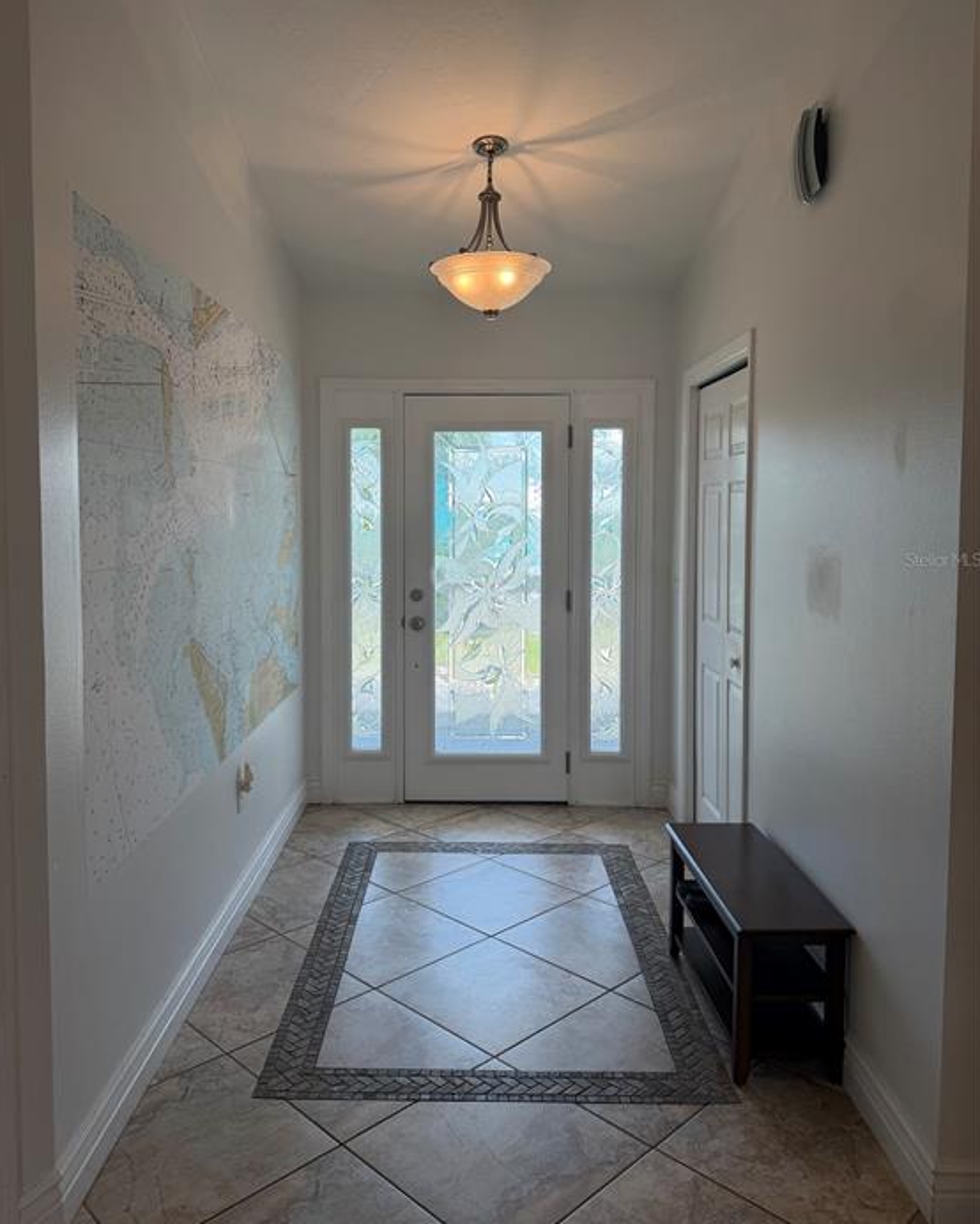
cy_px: 559
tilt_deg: -2.2
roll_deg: -0.8
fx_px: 942
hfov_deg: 54.9
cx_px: 476
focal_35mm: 26
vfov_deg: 65.9
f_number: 1.78
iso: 100
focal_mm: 6.76
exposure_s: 1/501
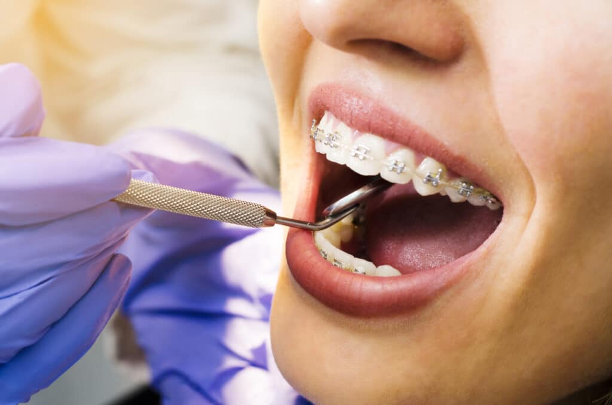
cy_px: 202
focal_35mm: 75
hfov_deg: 27.0
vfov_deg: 18.1
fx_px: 1272
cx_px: 306
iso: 200
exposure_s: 1/100
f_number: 5.6
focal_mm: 50
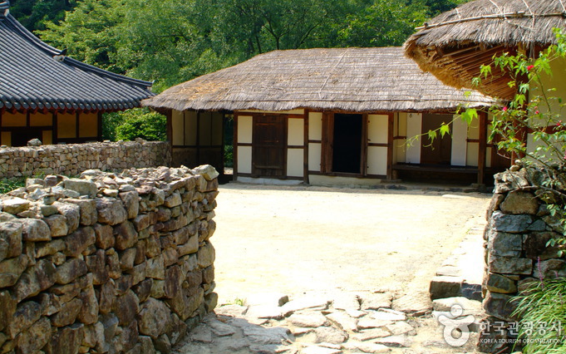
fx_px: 679
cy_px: 164
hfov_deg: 45.3
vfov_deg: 29.2
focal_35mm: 44
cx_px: 285
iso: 100
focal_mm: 28
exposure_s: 1/125
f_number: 5.6
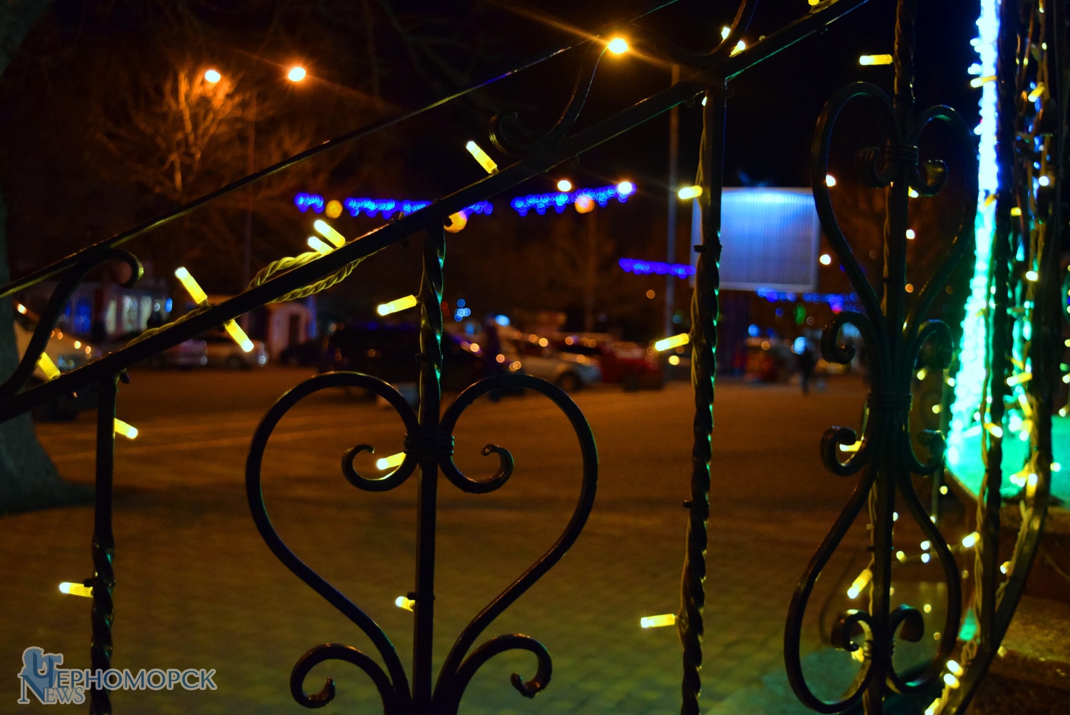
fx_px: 1249
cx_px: 535
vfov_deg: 31.9
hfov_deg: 46.4
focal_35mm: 42
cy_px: 358
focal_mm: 28
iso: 2800
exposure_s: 1/60
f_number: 4.2
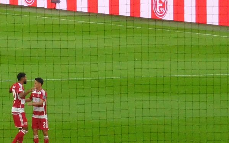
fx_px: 2771
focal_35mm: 444
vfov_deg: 3.0
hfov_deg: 4.7
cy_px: 136
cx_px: 33
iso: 400
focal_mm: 22.3
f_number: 5
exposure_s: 1/160
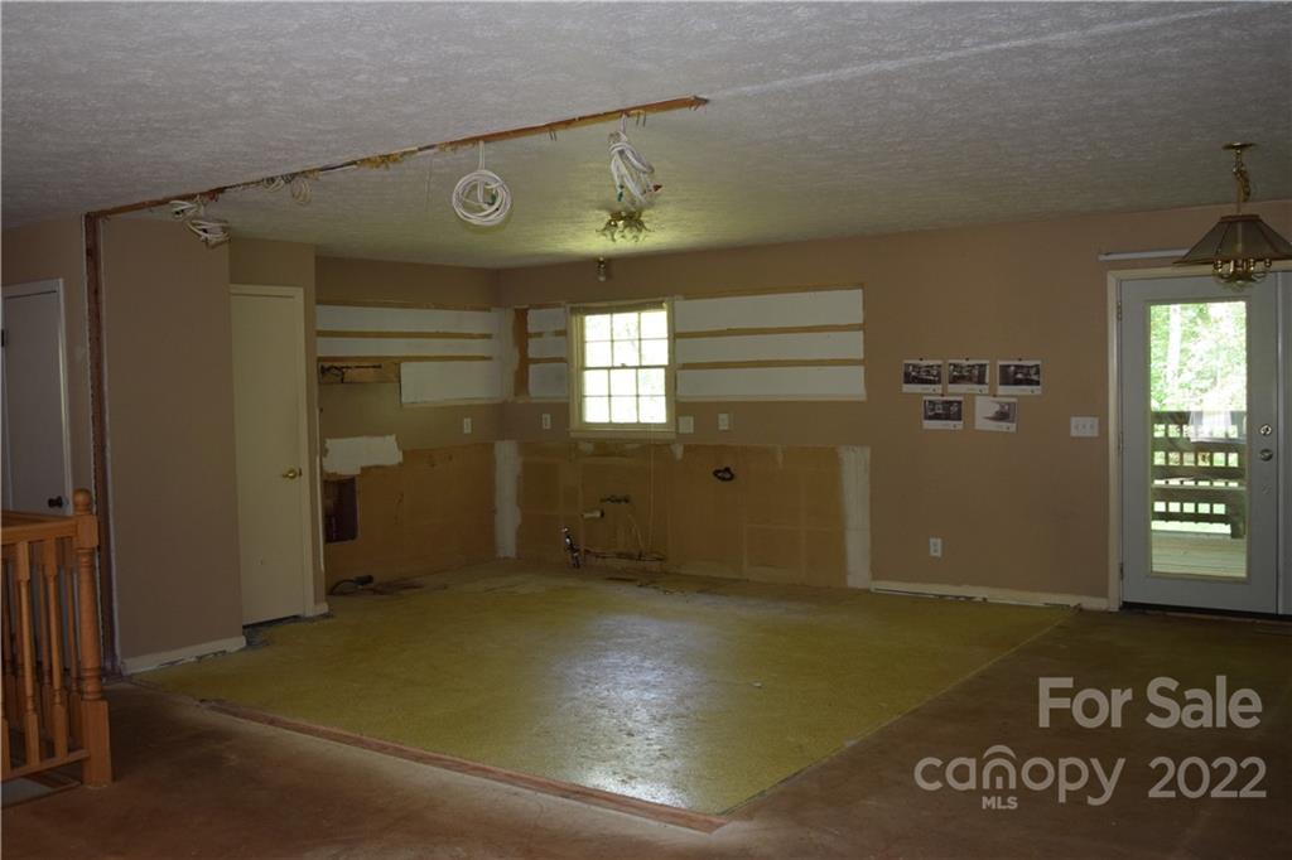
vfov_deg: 38.3
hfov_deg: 55.1
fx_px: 1238
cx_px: 646
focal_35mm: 34
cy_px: 430
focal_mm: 23
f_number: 4.5
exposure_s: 1/80
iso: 800
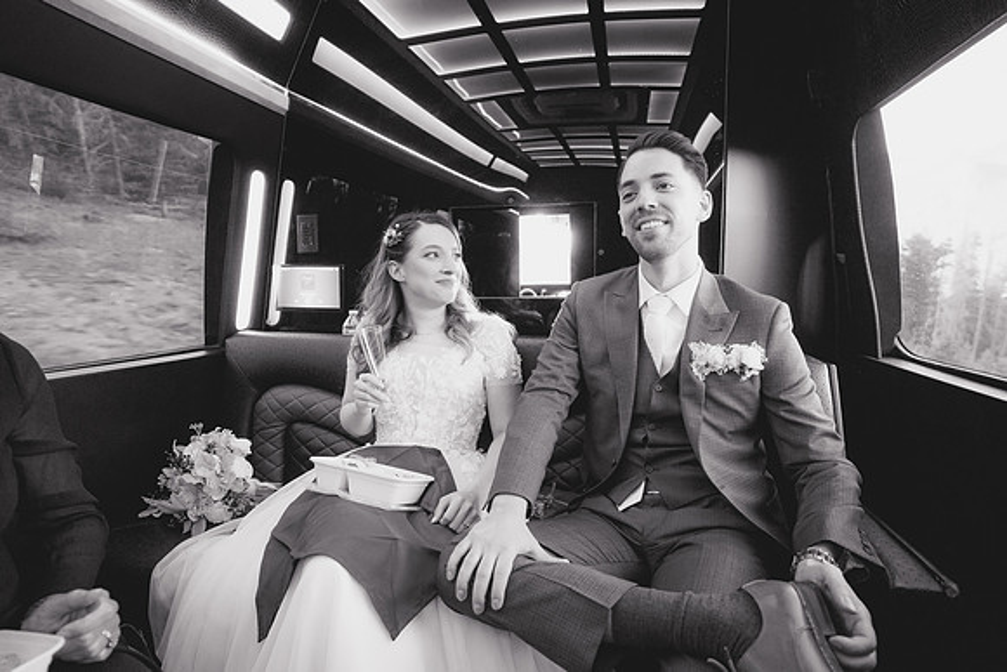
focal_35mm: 18
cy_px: 336
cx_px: 504
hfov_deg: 88.5
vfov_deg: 66.0
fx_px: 517
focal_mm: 18
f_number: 2.8
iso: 3200
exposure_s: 1/125
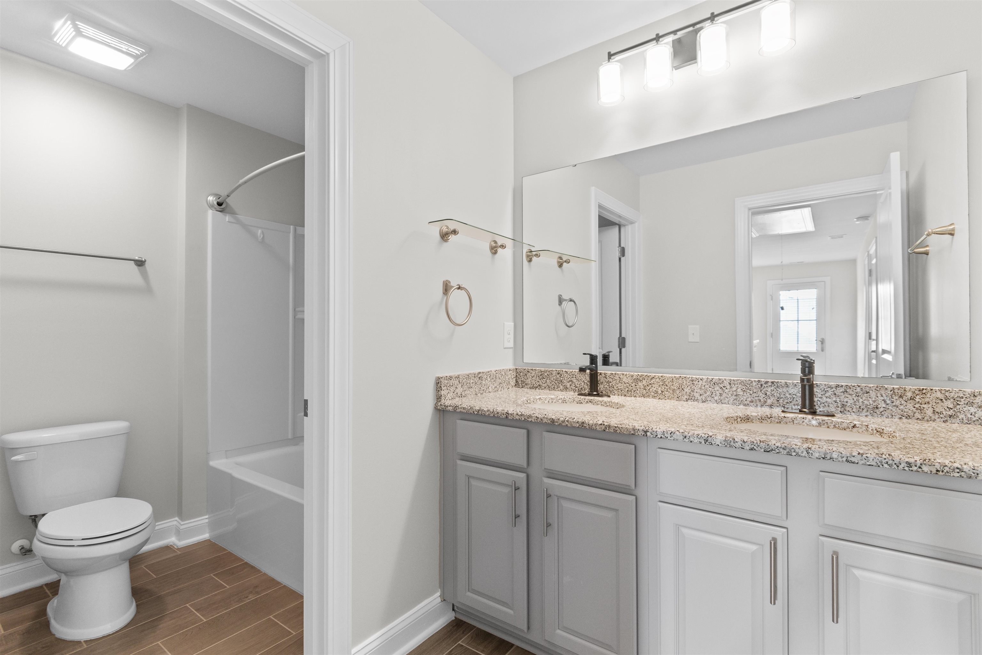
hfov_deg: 96.7
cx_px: 491
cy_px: 328
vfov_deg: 73.7
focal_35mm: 16
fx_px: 436
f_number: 4.8
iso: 100
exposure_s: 1/2
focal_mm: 11
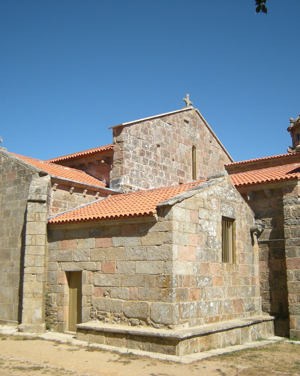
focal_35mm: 37
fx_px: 411
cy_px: 189
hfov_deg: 40.1
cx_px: 147
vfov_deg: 49.1
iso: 64
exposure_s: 1/268
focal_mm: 4.7
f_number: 5.6
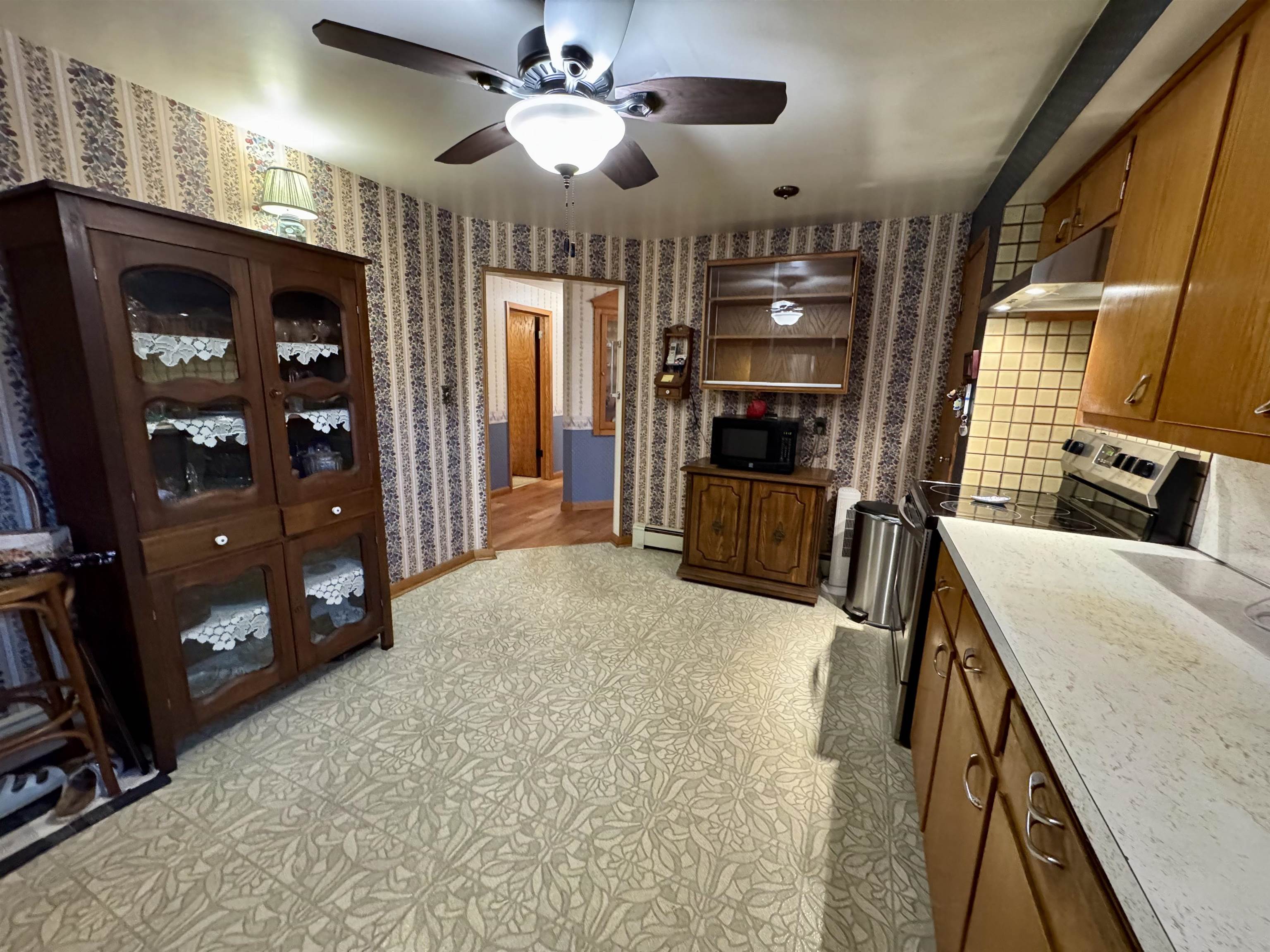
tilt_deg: -12.9
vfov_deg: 85.7
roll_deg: -2.0
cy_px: 476
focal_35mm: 14
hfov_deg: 102.1
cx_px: 635
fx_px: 514
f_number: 2.2
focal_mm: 2.22
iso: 1000
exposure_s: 1/60
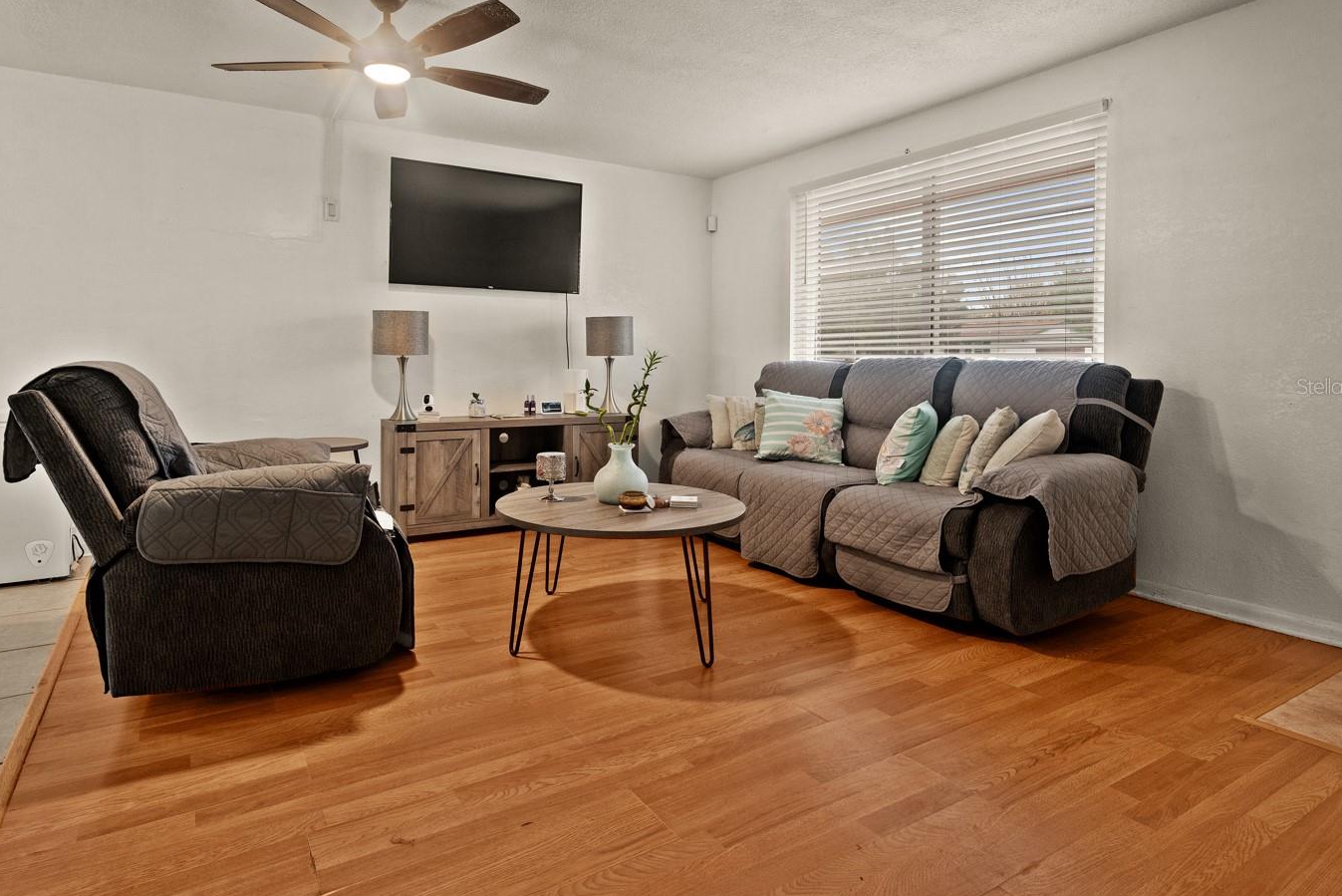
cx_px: 594
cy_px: 386
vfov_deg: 64.3
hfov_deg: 86.5
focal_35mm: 19
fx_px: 708
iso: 1000
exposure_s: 1/8
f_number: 9
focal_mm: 16
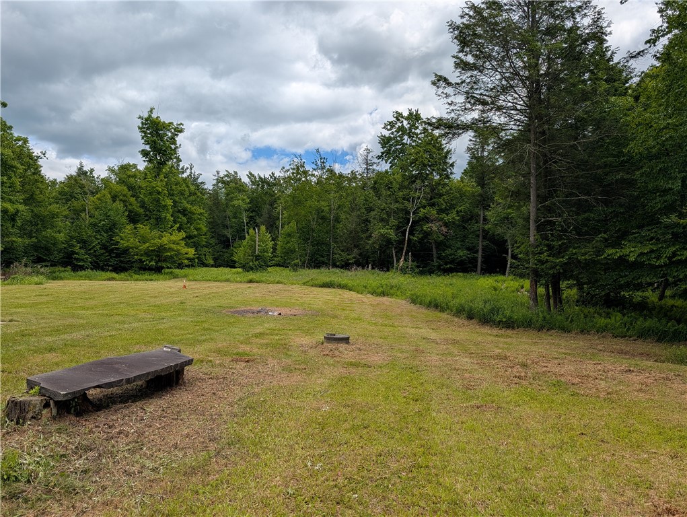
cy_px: 258
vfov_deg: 56.9
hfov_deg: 71.5
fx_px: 477
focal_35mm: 24
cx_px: 344
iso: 19
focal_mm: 6.9
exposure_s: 1/1577
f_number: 1.68
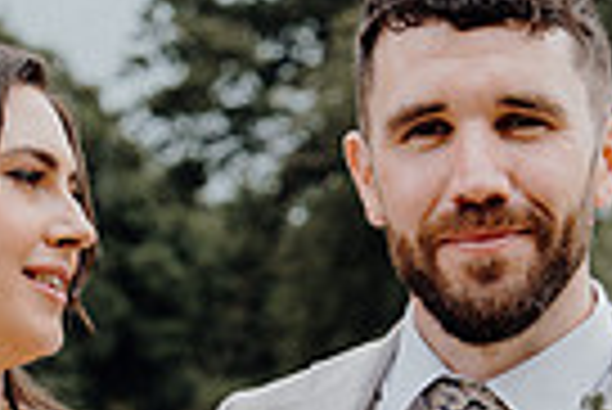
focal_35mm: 269
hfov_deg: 7.6
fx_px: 4578
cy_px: 705
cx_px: 252
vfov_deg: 5.1
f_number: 5
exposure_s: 1/160
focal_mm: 63
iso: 125
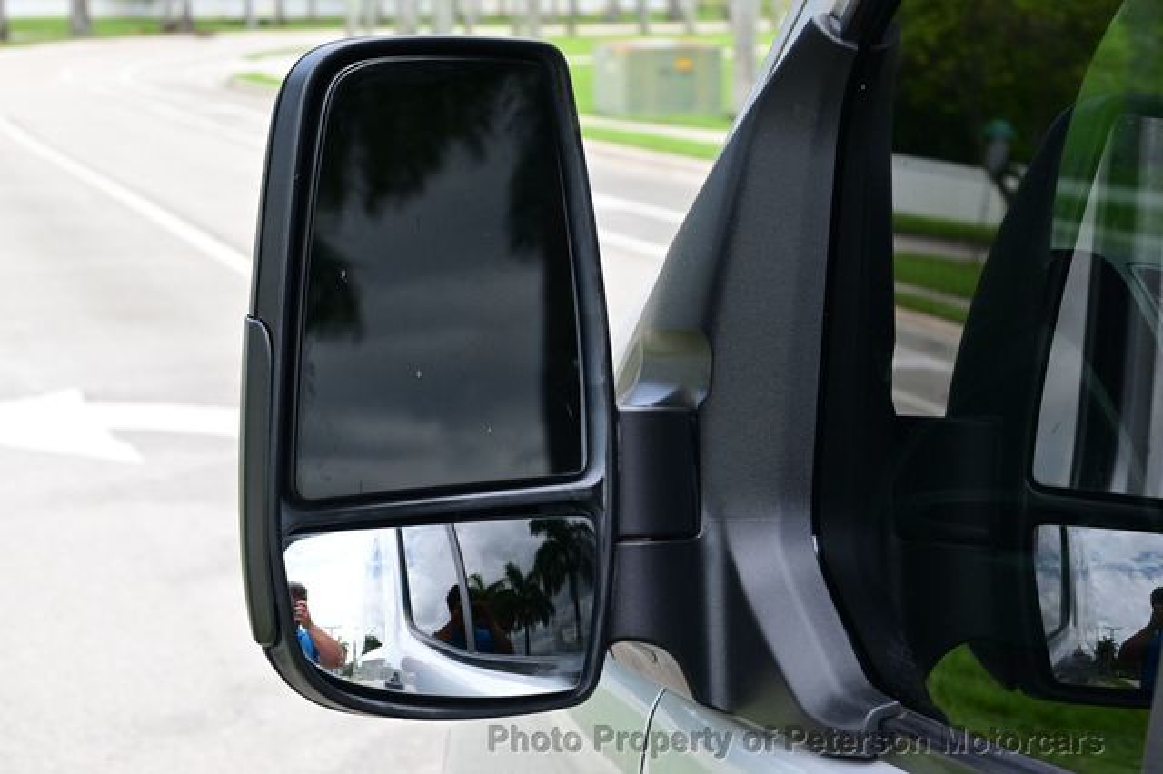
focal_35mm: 69
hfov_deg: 29.3
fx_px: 2228
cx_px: 582
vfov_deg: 19.7
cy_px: 387
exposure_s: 1/160
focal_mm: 46
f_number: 6
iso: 100
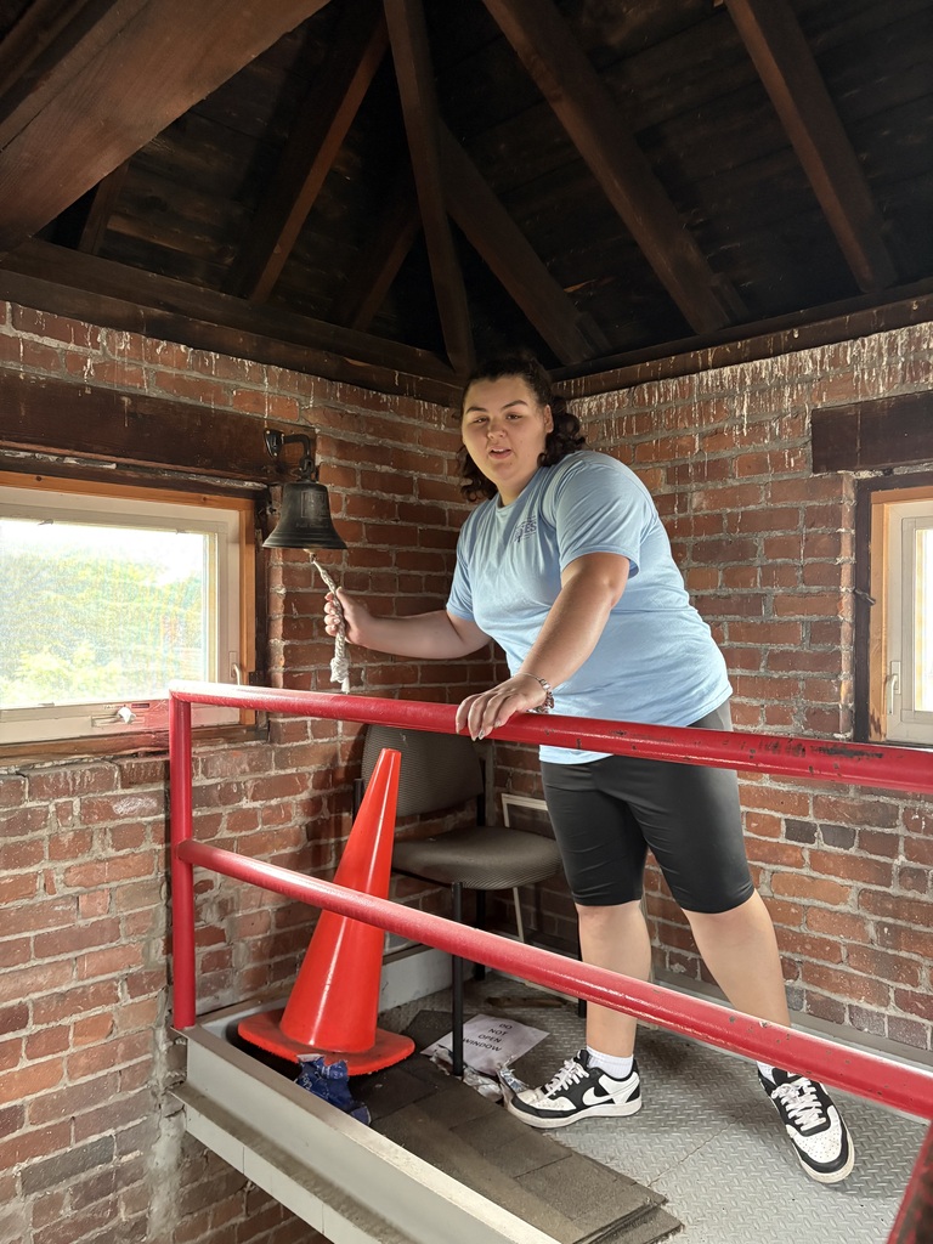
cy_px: 622
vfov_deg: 67.3
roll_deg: +1.1
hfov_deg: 53.1
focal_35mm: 26
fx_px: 934
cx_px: 466
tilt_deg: +0.1
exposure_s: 1/59
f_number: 1.6
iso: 500
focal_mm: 5.96
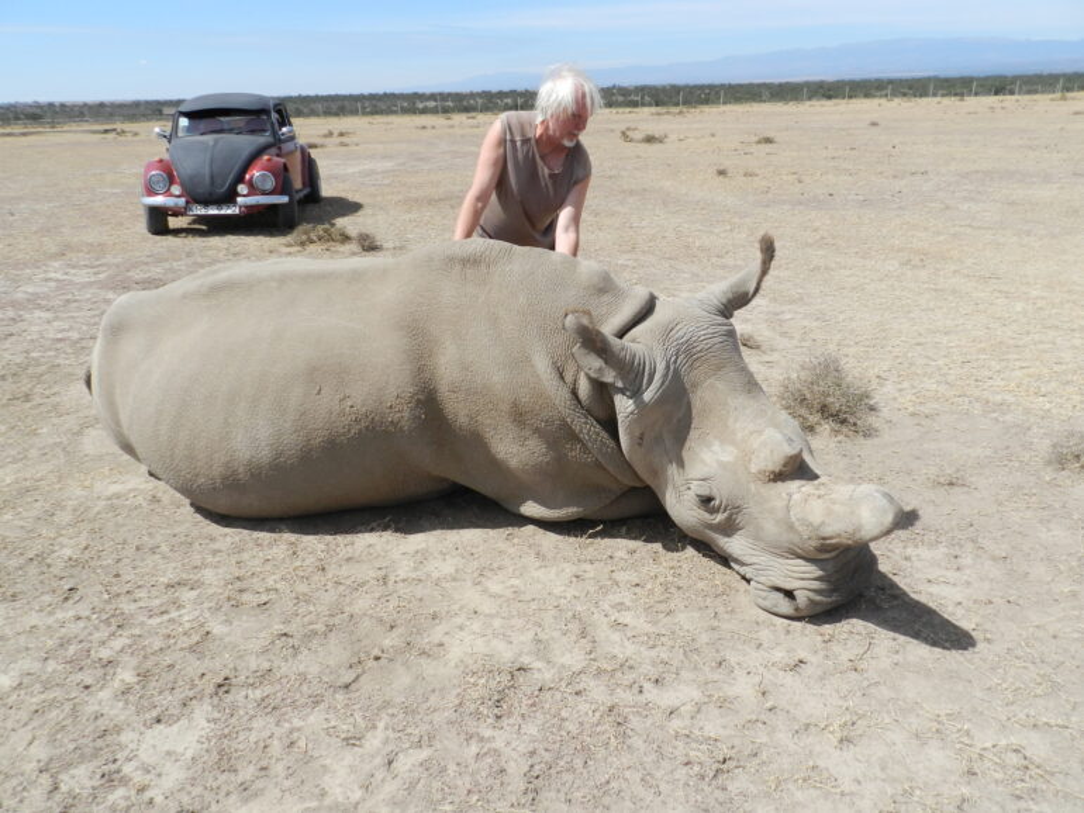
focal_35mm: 25
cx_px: 542
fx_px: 783
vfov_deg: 54.9
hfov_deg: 69.4
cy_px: 406
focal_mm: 4.5
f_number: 4
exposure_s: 1/1250
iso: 160
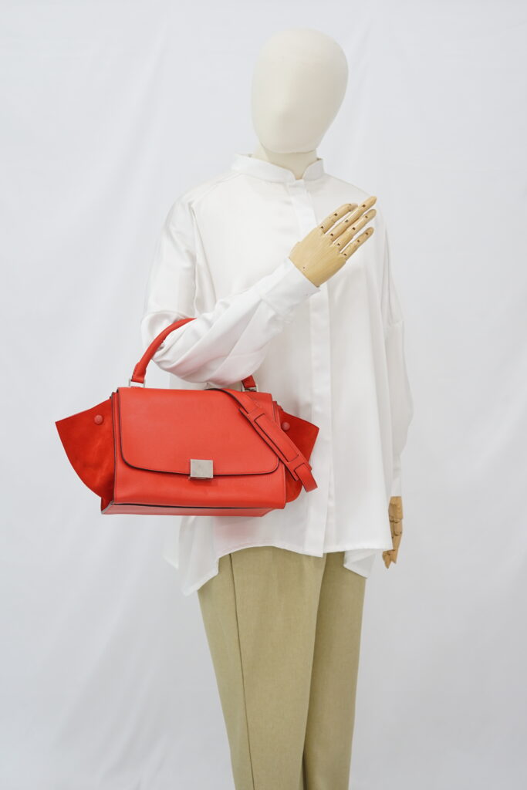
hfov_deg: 27.0
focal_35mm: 50
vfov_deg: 39.6
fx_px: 1097
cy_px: 395
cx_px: 264
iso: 640
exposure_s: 1/10
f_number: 6.3
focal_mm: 50
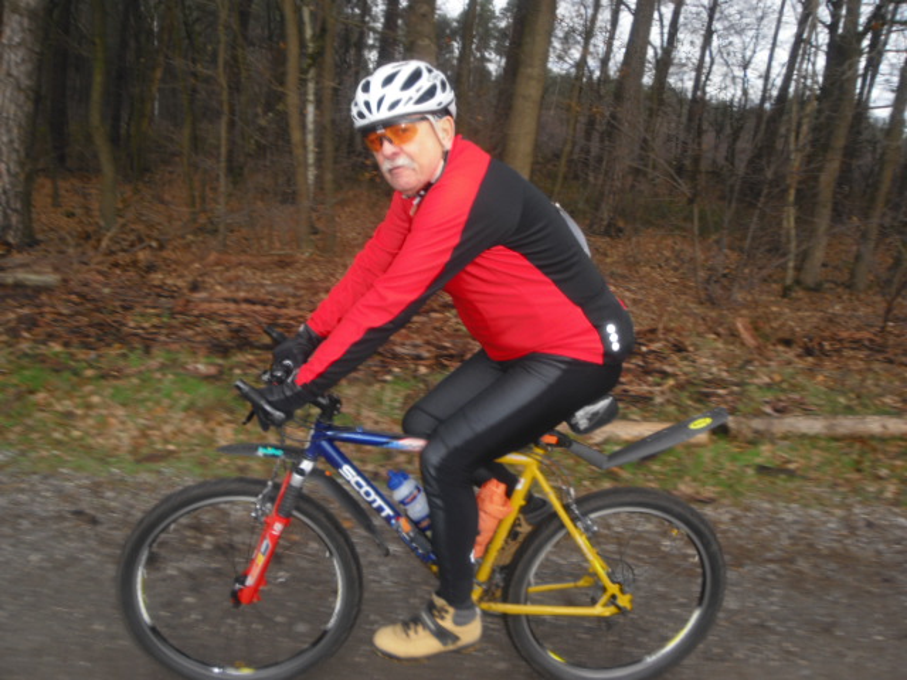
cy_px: 340
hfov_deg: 63.4
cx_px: 454
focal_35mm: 28
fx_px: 734
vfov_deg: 49.7
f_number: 2.6
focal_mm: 4.65
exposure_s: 1/200
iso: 64
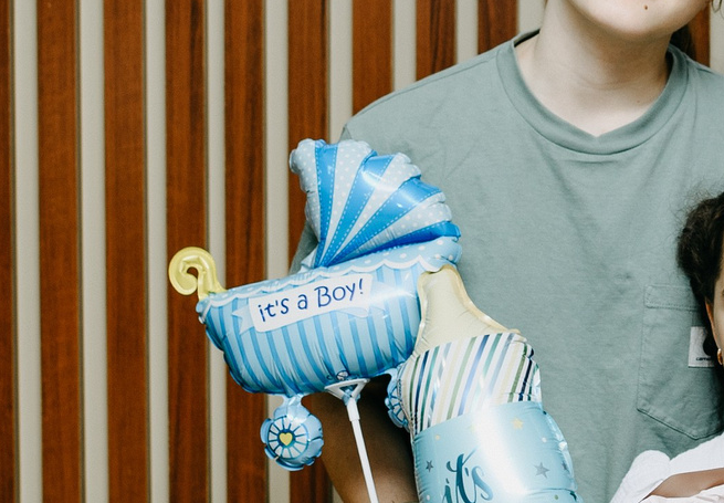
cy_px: 174
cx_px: 686
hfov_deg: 13.4
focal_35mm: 150
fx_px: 3056
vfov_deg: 9.4
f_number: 3.2
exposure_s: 1/160
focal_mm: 35
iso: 125
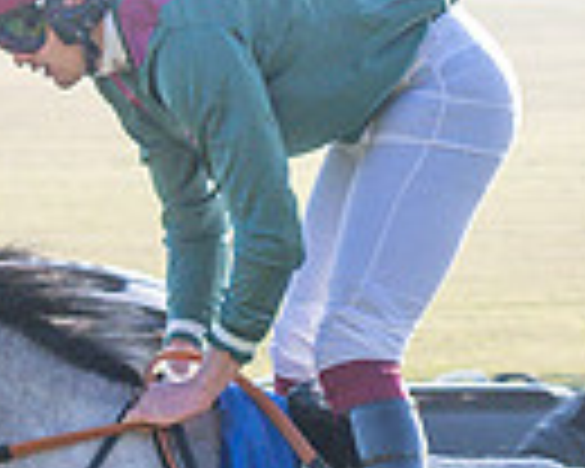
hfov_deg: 4.8
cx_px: 1254
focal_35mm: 392
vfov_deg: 3.9
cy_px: 922
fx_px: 6787
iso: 640
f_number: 4
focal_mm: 39
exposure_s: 1/1000
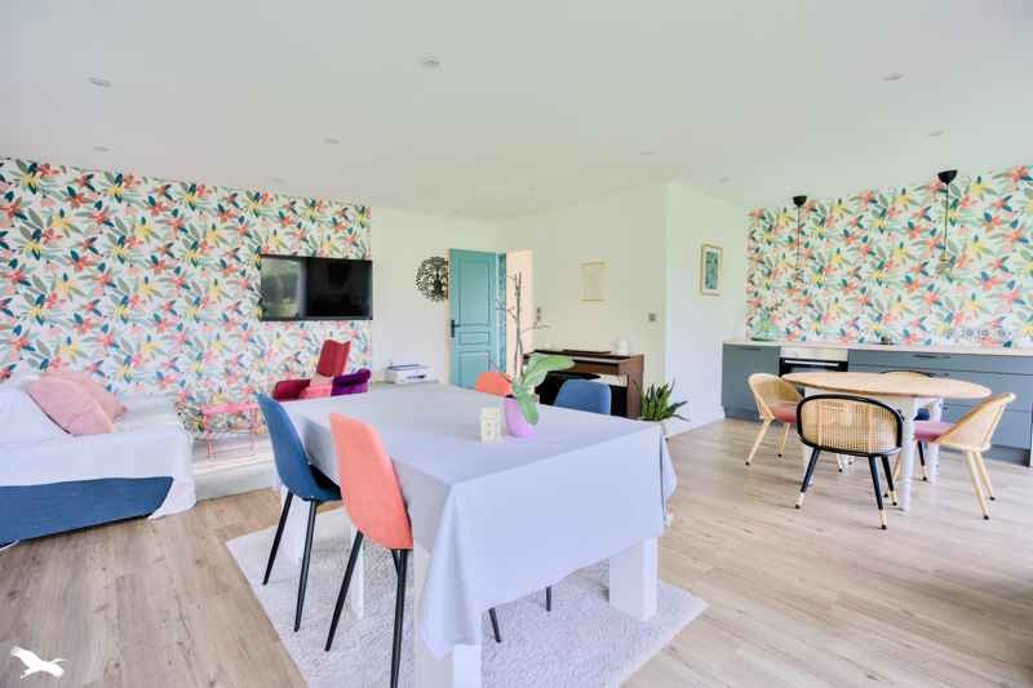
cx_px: 516
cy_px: 344
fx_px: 459
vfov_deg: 73.7
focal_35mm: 16
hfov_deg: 96.7
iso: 800
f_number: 8
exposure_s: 1/60
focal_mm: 16
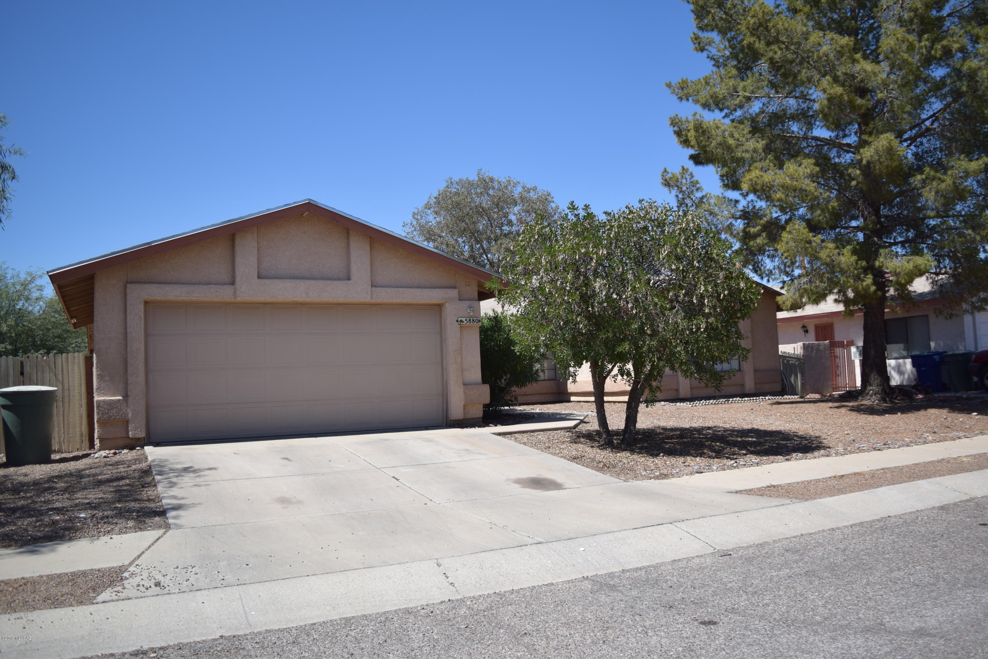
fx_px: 823
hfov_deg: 61.9
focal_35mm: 30
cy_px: 330
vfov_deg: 43.6
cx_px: 494
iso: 200
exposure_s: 1/2500
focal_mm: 20
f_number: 3.5
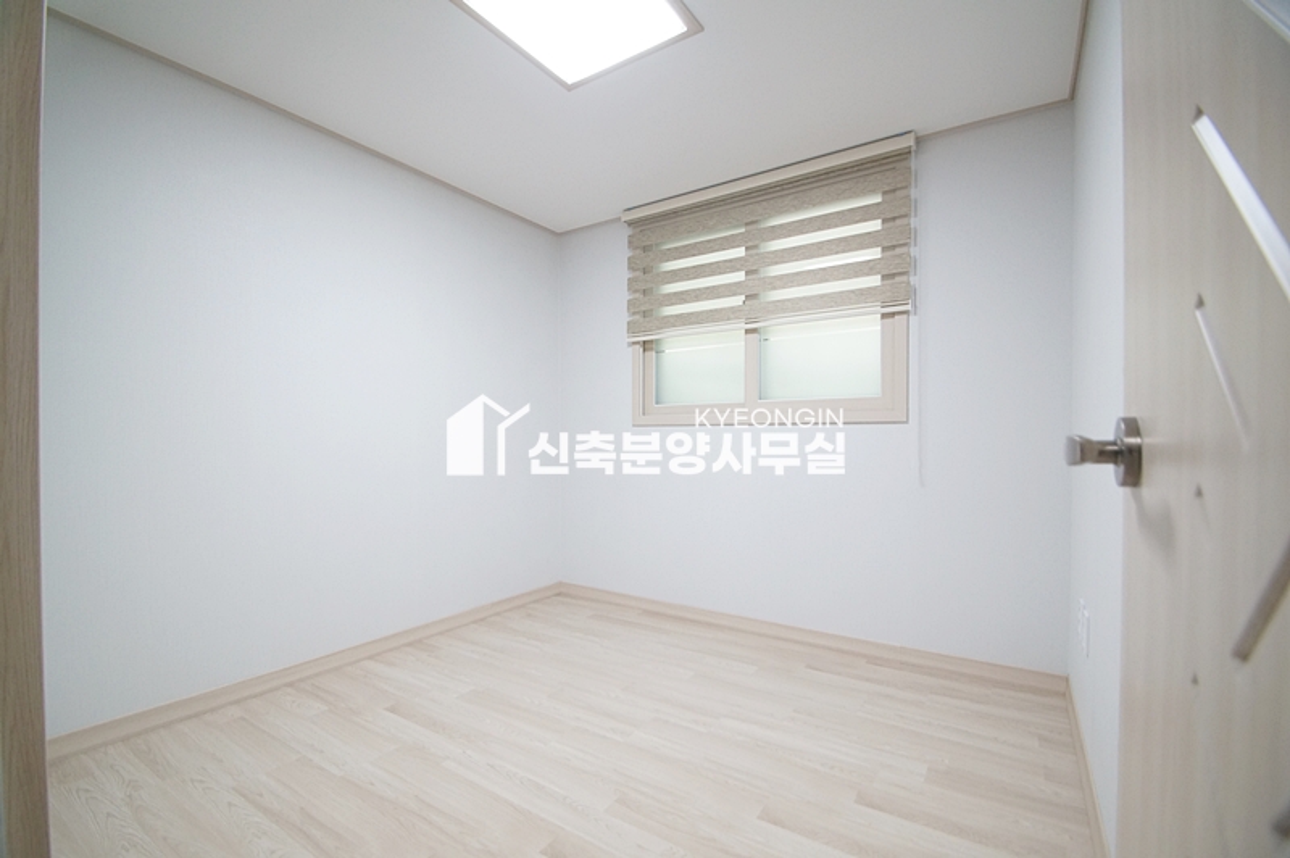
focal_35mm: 15
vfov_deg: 77.2
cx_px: 645
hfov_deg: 100.4
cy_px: 429
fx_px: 537
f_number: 3.5
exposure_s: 1/100
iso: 800
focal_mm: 10
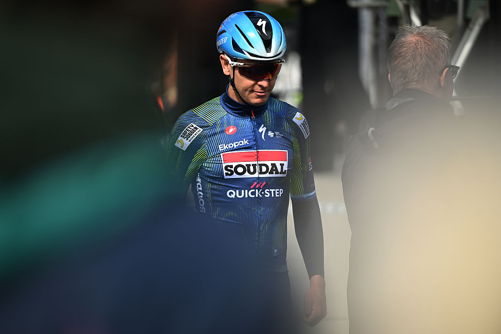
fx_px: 2784
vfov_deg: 6.9
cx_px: 250
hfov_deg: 10.3
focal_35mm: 200
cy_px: 167
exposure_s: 1/3200
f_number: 2.8
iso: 320
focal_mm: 200
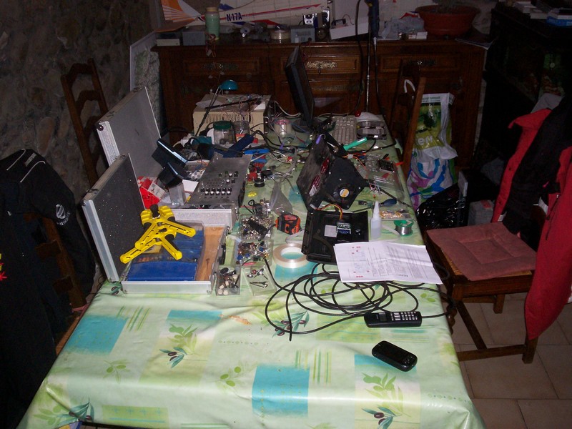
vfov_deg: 39.7
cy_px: 214
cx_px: 286
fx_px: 595
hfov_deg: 51.4
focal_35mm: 36
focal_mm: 5.9
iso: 140
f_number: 4.5
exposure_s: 1/64
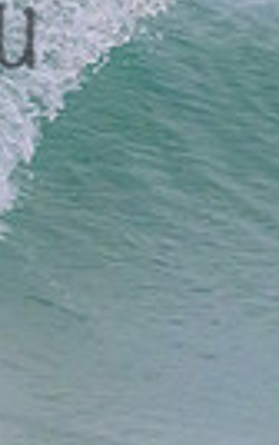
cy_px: -8
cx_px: -316
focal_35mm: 3532
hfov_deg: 0.4
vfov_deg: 0.6
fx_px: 42878
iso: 12800
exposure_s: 1/1600
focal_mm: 800
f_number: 11
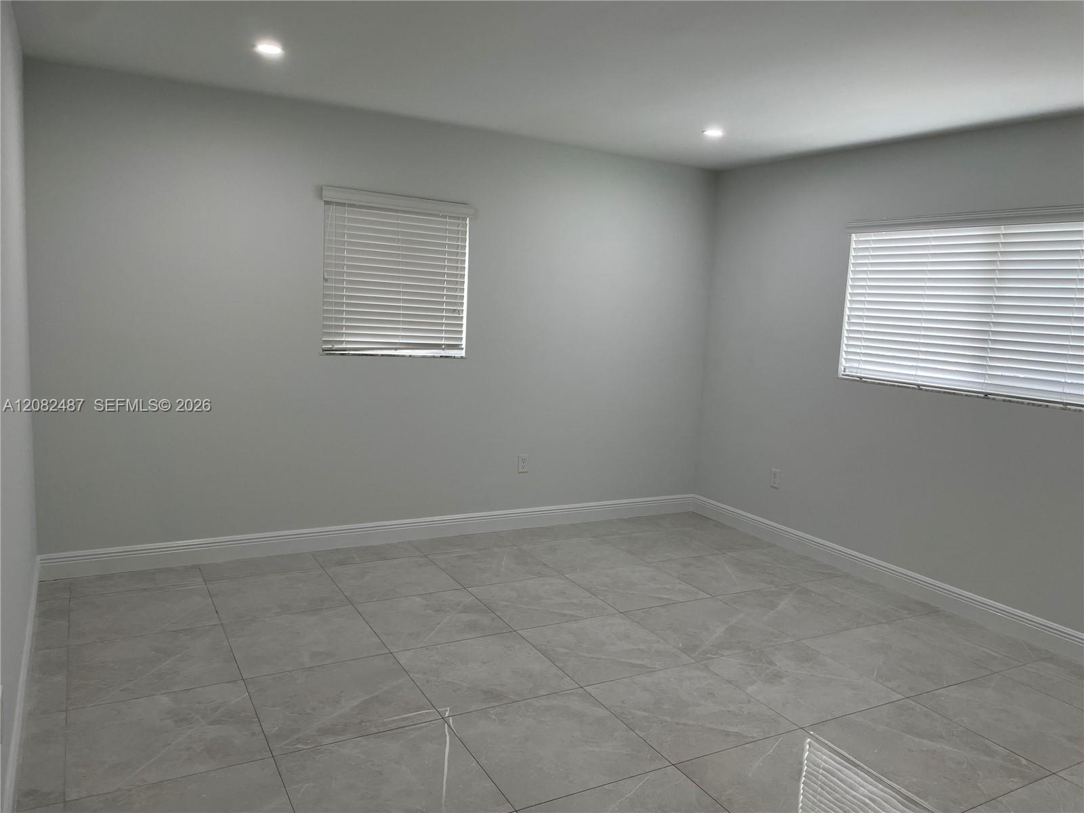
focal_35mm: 26
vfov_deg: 53.1
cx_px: 542
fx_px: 814
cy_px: 406
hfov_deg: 67.3
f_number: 1.6
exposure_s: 1/120
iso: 80
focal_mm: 4.2
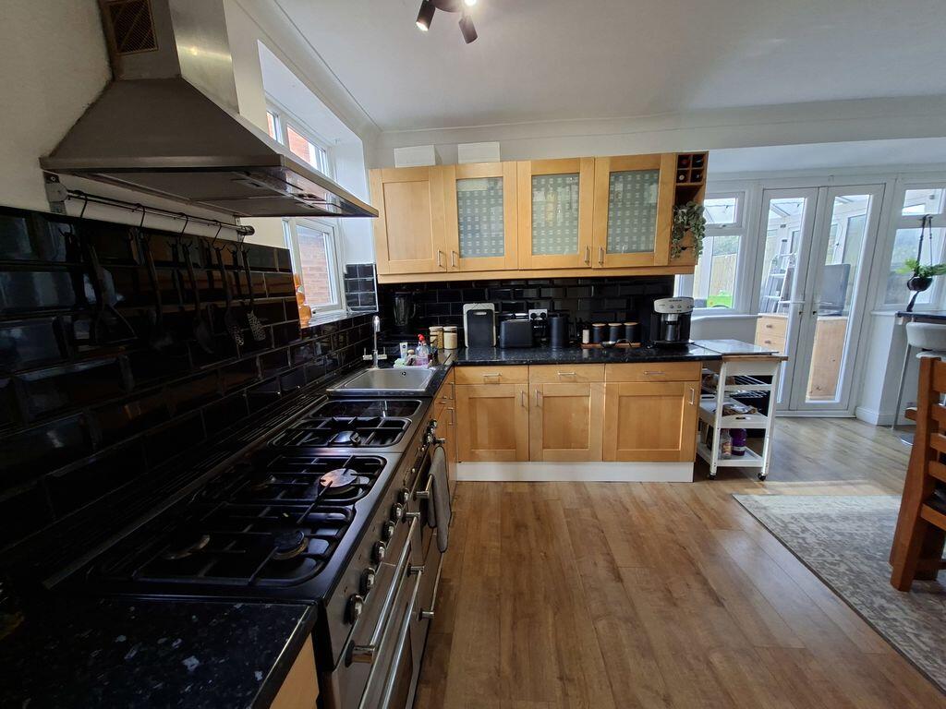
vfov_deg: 89.9
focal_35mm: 13
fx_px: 355
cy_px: 354
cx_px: 473
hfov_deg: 106.2
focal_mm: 1.74
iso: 125
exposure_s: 1/40
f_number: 2.2
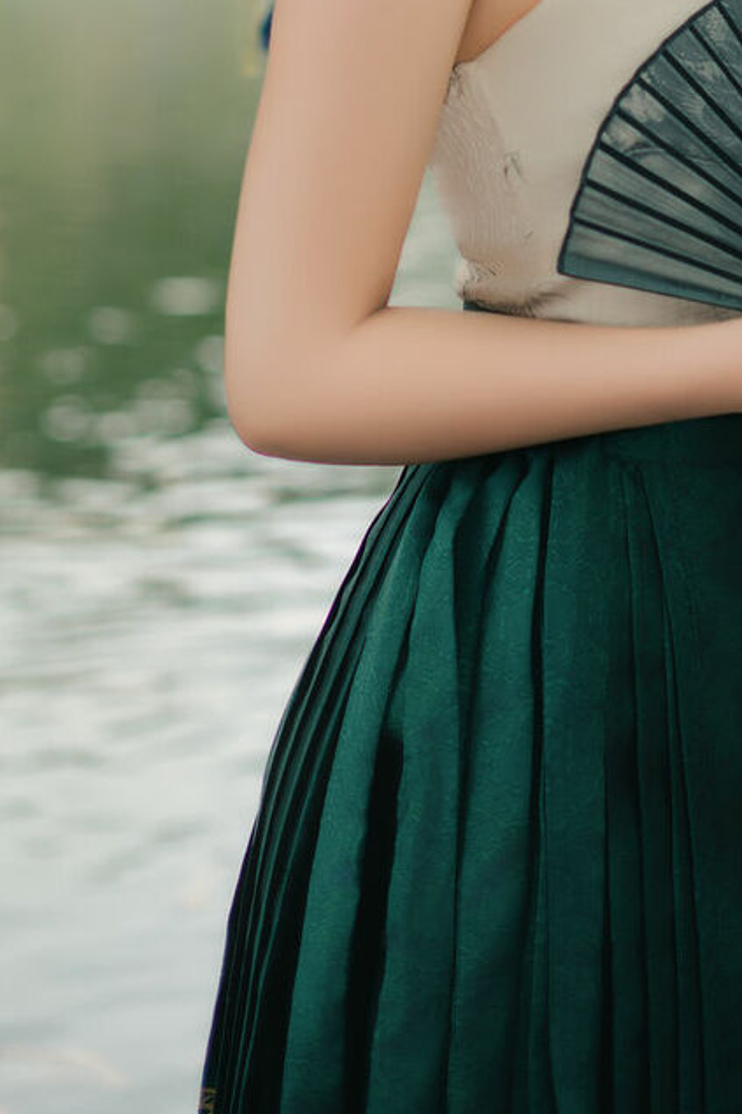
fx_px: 3835
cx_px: 514
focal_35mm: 124
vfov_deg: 15.9
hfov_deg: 11.0
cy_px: -238
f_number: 2
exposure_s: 1/125
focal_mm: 50
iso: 200
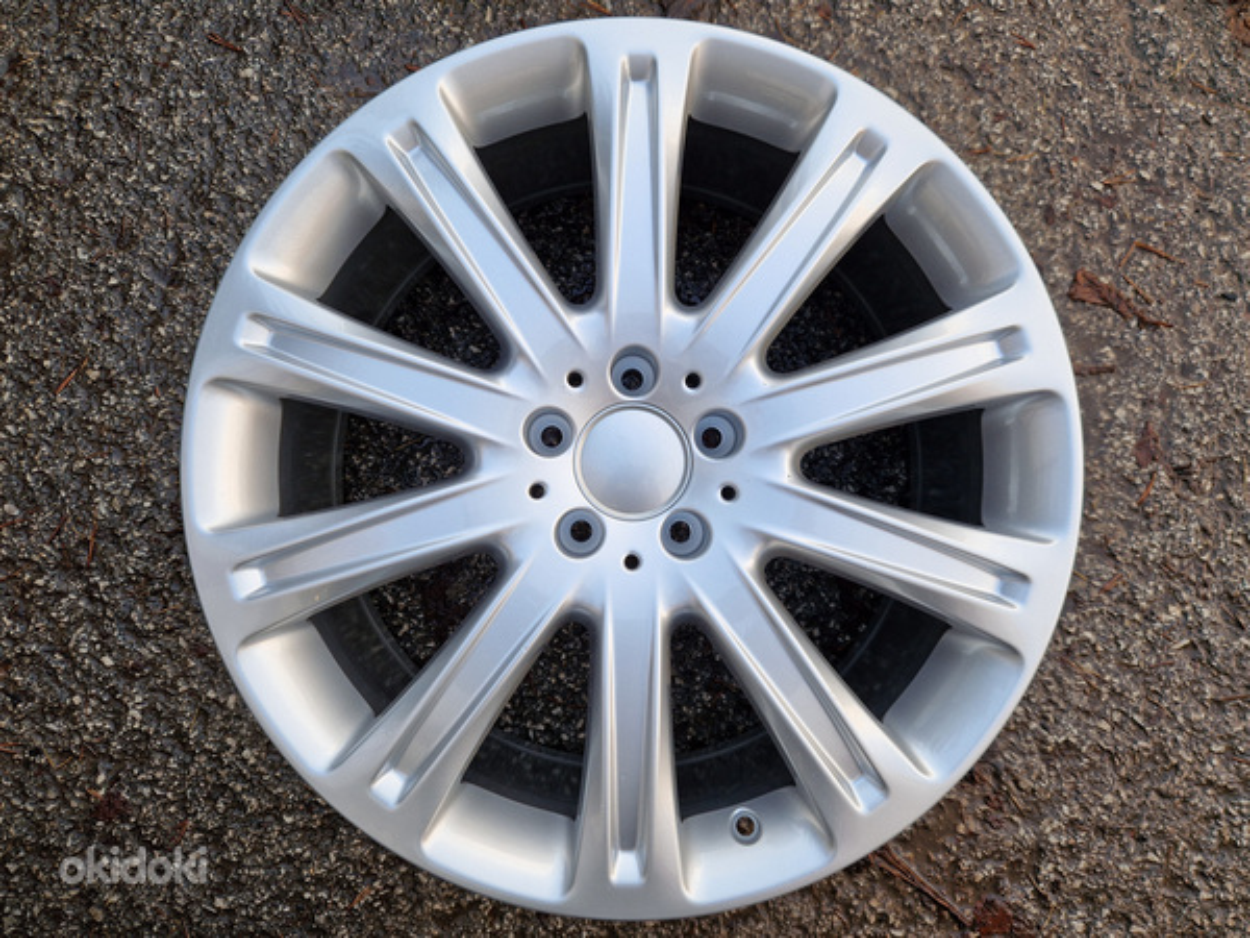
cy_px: 469
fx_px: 831
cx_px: 625
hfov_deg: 73.9
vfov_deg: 58.9
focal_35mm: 23
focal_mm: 5.4
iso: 50
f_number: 1.8
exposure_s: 1/182
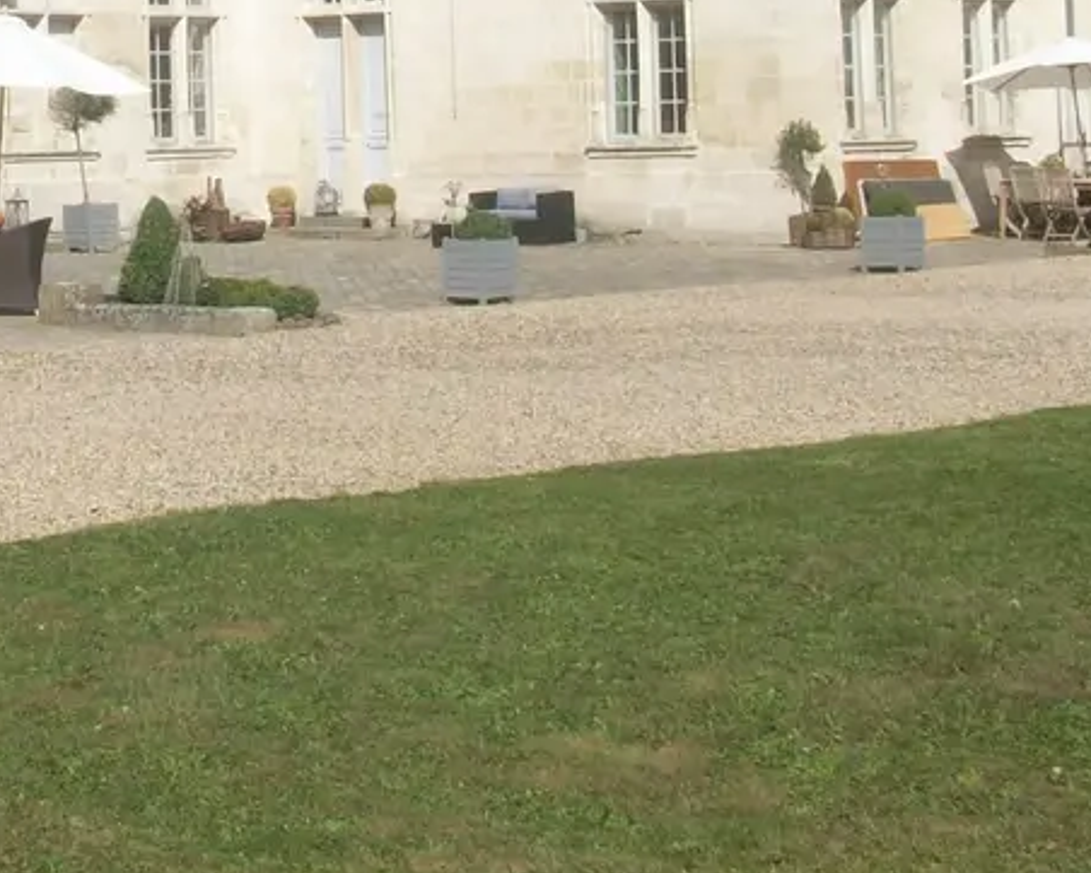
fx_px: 3037
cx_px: 43
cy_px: -236
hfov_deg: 19.9
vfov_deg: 15.6
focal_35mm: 94
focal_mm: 5.7
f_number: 5.5
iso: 64
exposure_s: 1/471
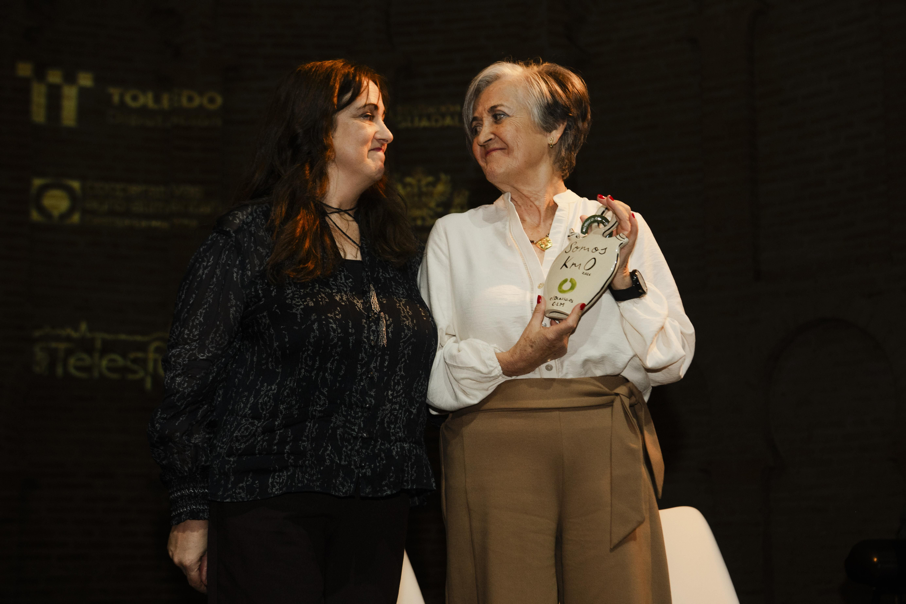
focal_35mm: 65
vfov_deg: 20.8
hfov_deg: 30.7
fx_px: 1648
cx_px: 484
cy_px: 313
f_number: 4.5
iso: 800
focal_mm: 60
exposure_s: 1/200
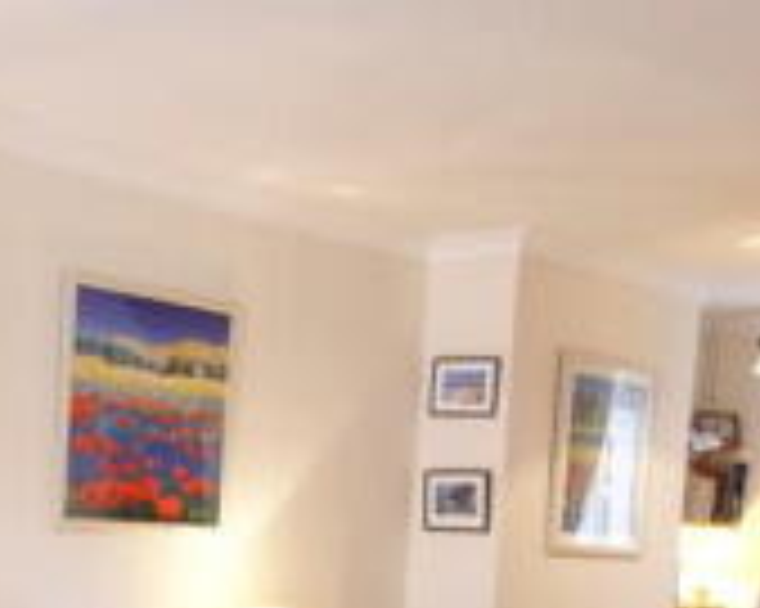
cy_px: 727
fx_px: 1345
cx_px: 2
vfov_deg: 23.3
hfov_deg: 29.5
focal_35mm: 60
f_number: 4.5
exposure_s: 1/15
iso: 400
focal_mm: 11
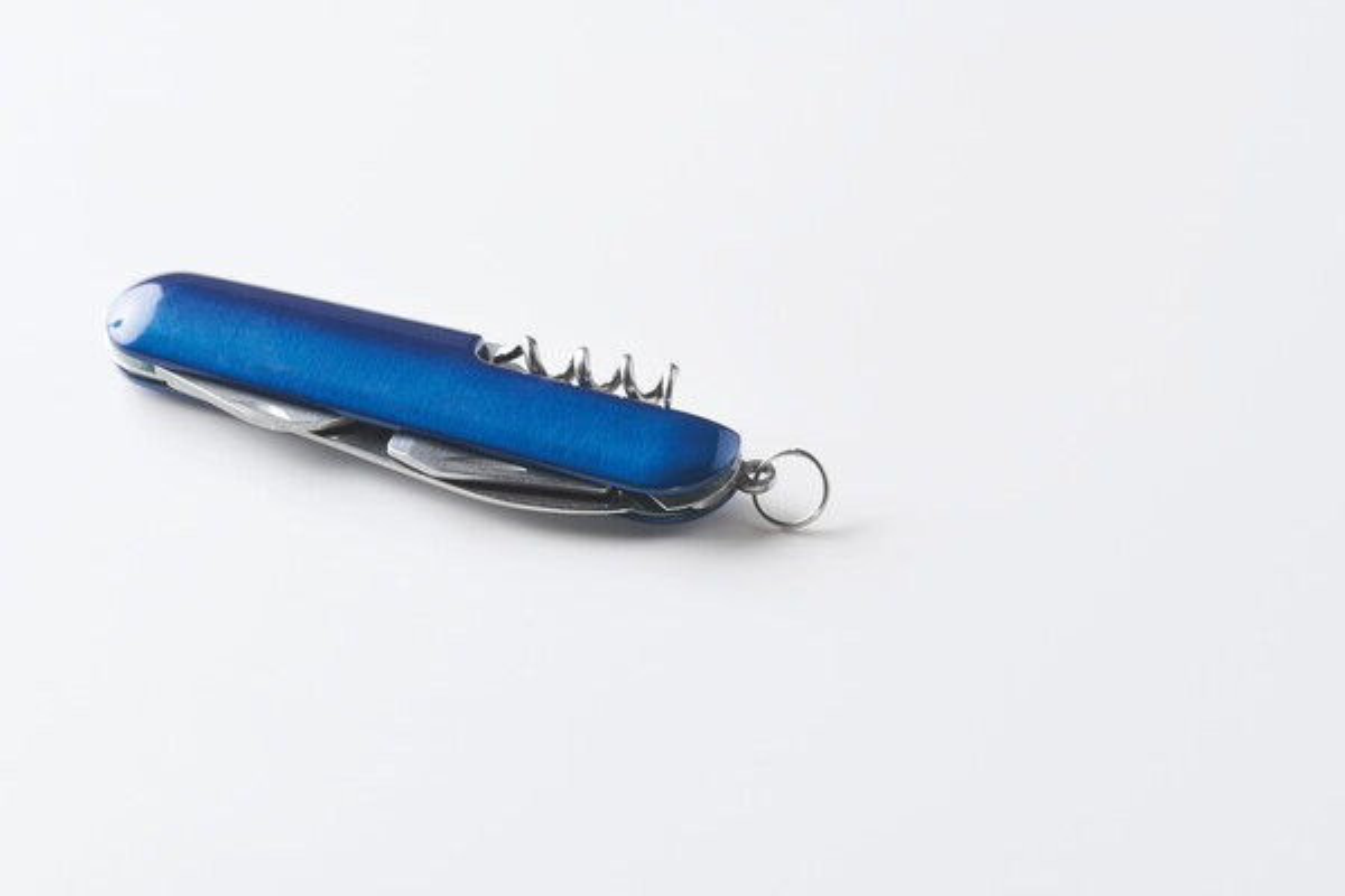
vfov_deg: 13.0
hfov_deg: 19.5
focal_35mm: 105
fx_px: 3923
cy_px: 448
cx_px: 672
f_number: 18
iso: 100
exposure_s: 1/125
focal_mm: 105
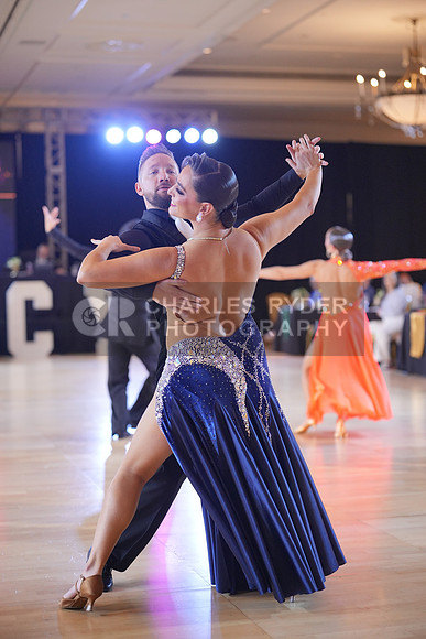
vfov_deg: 30.5
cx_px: 213
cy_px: 320
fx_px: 1171
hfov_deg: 20.6
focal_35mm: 66
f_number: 2
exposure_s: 1/500
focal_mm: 66
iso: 2000
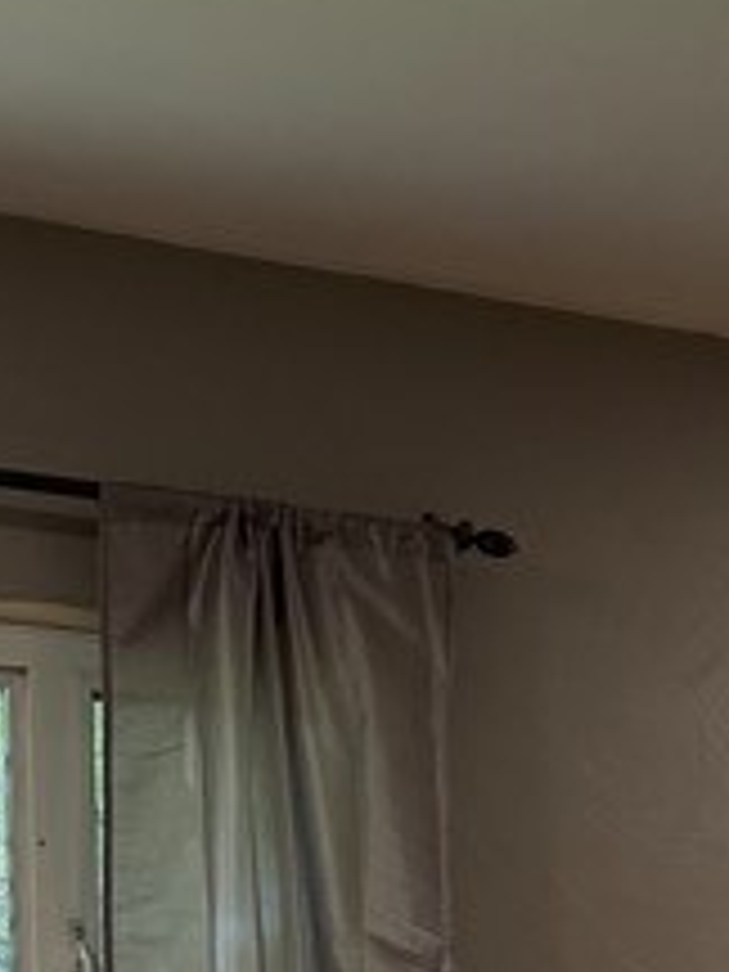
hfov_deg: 13.0
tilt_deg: -8.4
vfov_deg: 15.3
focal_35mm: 114
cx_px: 549
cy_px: 1660
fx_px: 3201
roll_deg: +0.0
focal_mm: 6.76
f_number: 1.78
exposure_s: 1/120
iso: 160
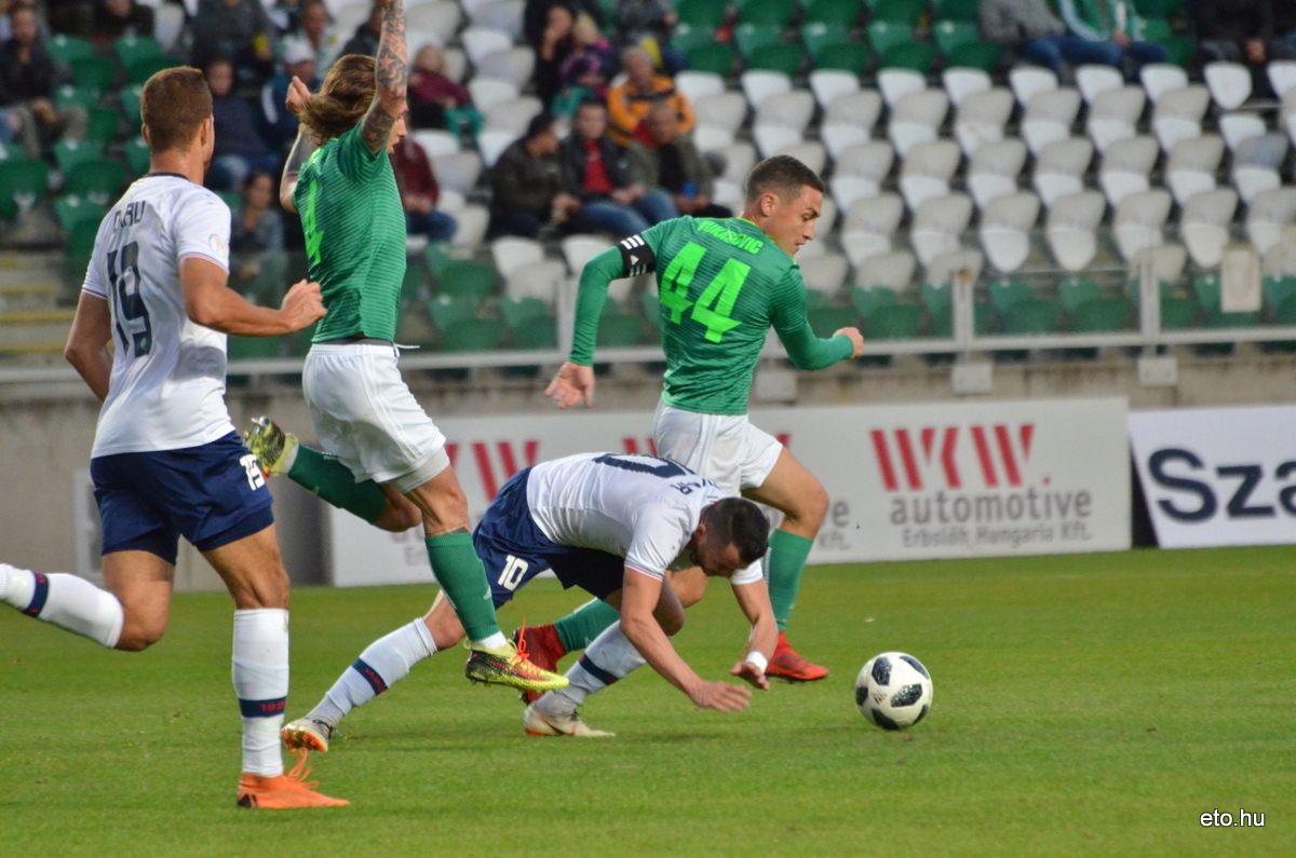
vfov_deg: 3.0
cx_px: 648
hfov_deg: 4.6
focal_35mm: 450
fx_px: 16168
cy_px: 429
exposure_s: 1/500
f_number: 5.6
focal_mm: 300
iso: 2500
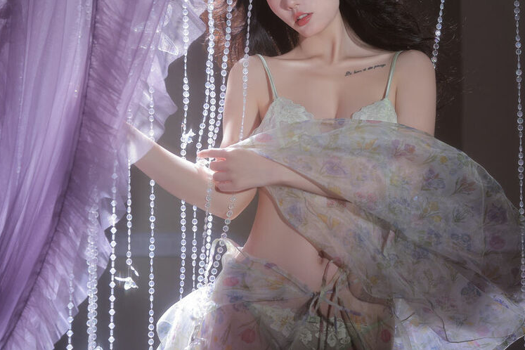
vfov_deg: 15.2
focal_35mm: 90
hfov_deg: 22.6
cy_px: 133
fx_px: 1312
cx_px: 280
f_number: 4
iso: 800
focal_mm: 65
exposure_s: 1/320
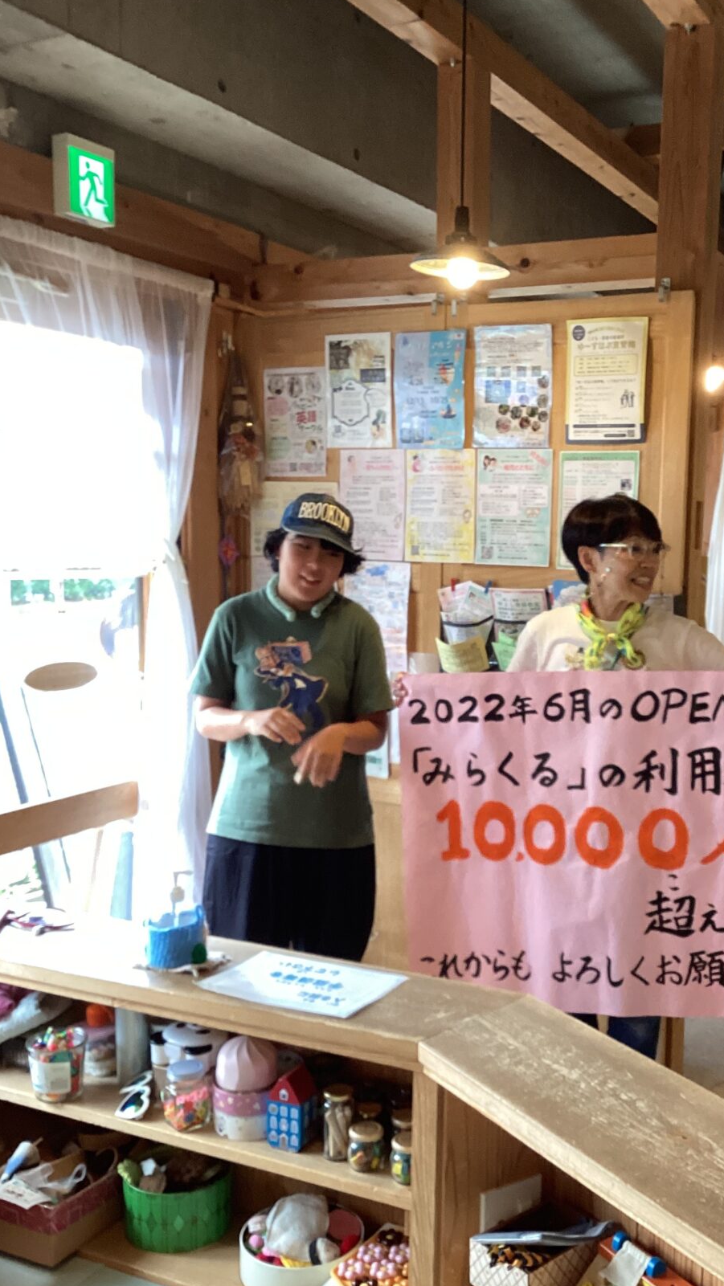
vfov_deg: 55.3
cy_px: 676
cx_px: 485
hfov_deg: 32.6
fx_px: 1228
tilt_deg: -6.8
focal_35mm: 36
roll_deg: -1.3
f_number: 2.4
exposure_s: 1/60
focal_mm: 3.3
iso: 125
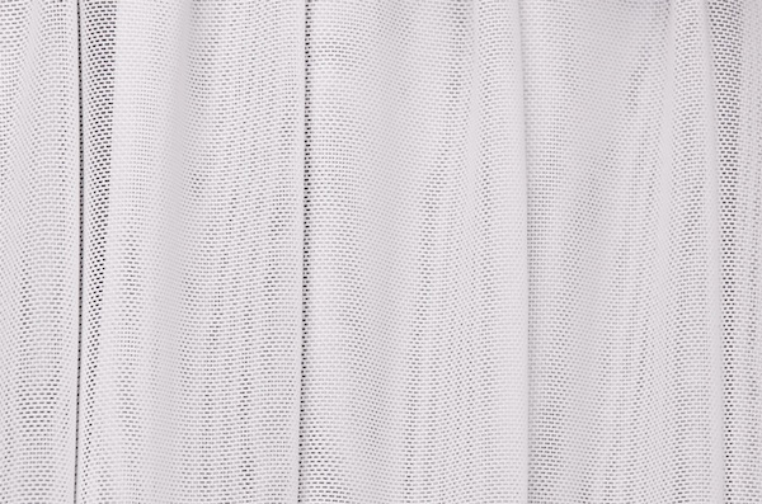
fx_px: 4276
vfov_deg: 6.7
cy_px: 252
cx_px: 381
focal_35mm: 202
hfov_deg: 10.2
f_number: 11
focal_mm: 135
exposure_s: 1/800
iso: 800
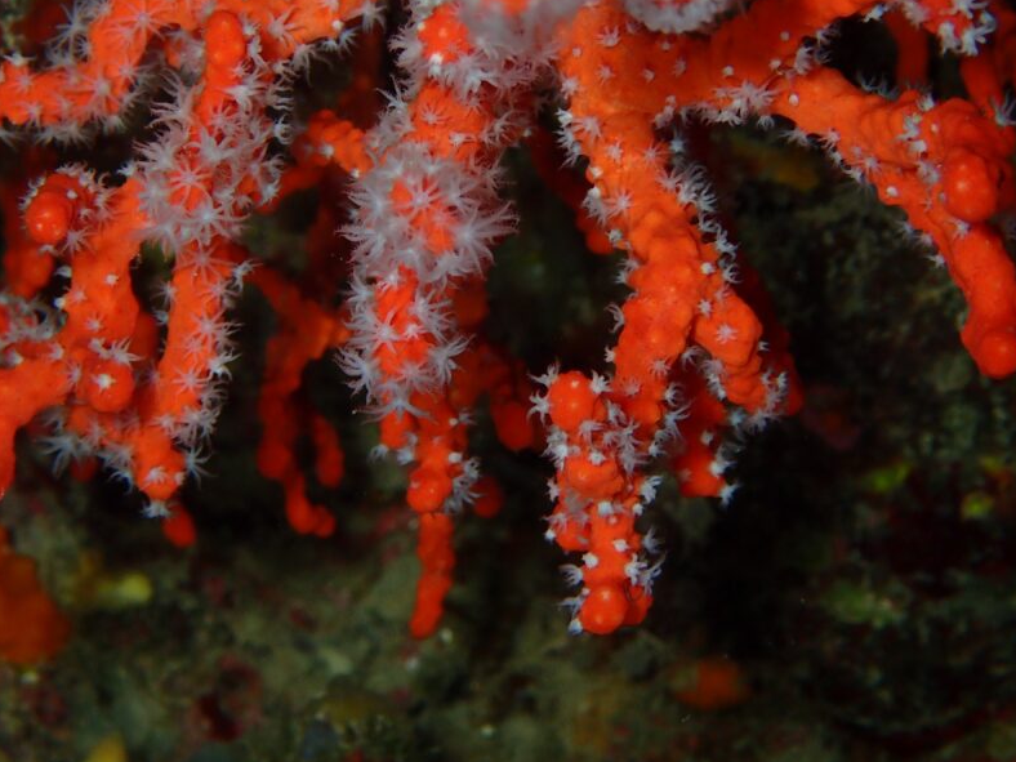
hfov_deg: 15.2
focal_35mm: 130
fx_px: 3816
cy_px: 291
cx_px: 449
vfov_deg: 11.4
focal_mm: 18
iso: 200
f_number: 6.3
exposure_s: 1/200
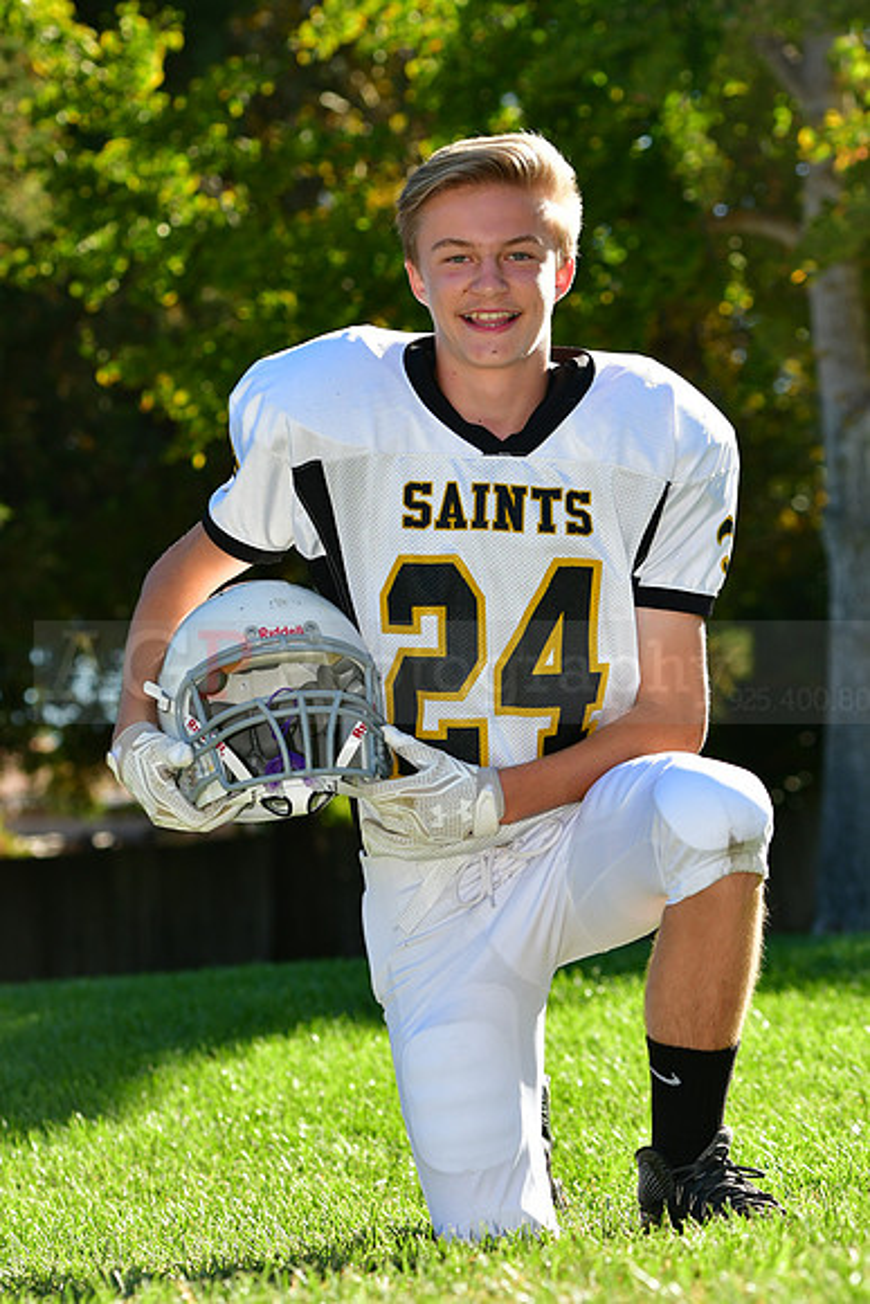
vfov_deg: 15.9
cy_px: 652
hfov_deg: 10.6
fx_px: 4673
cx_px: 435
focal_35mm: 129
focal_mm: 86
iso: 400
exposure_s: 1/1250
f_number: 4.5
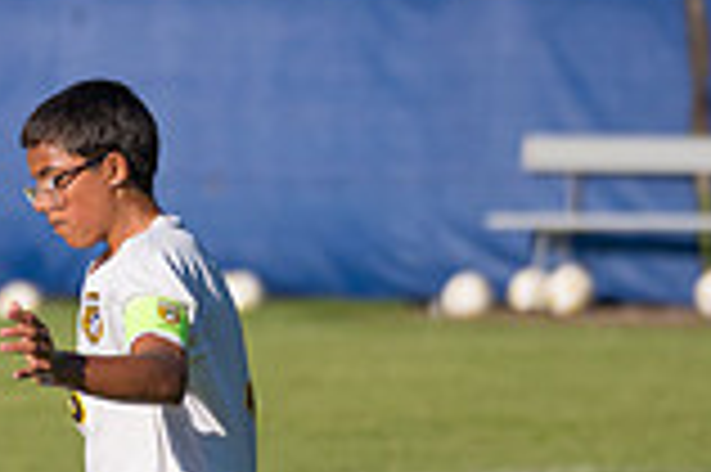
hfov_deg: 2.2
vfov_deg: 1.4
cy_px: 371
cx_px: -495
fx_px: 18861
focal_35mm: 956
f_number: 5.6
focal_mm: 260
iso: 320
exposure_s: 1/2000
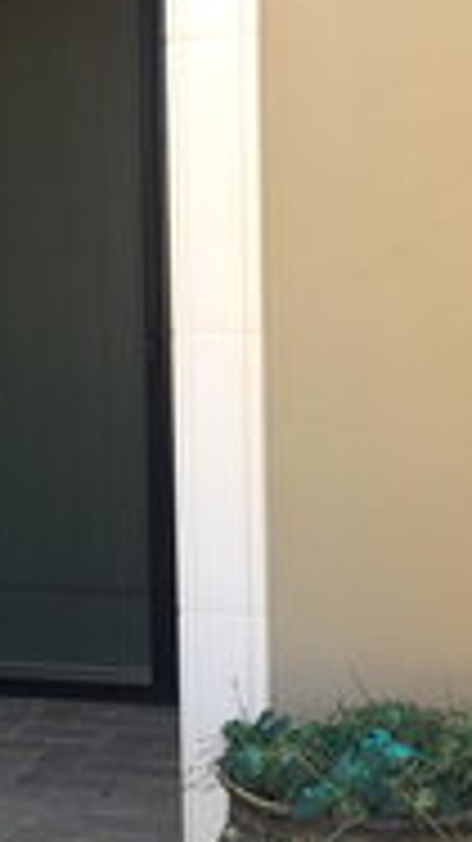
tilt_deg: -3.9
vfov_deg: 29.3
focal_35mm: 72
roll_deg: +2.0
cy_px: 509
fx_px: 1604
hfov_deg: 16.3
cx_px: -38
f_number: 2.2
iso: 50
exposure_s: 1/120
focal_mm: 4.15
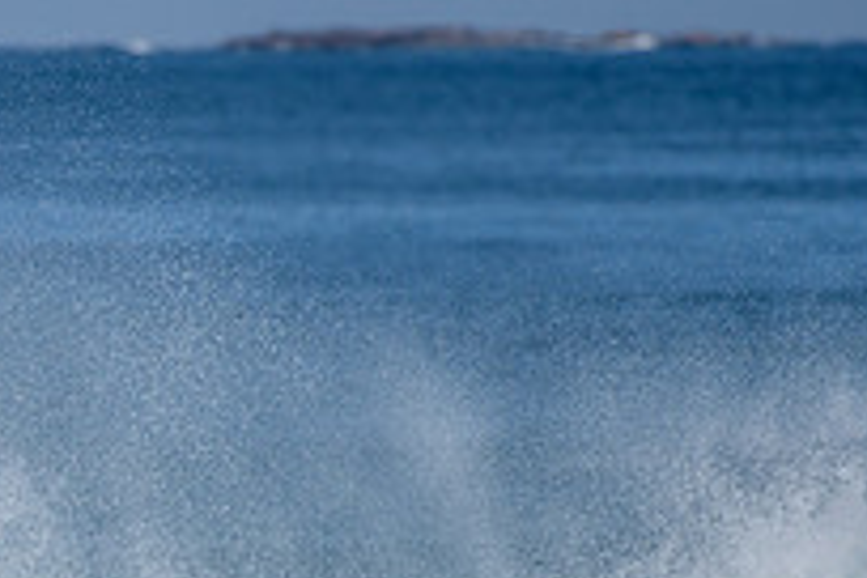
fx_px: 34196
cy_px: 682
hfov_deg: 1.5
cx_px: -225
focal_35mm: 1420
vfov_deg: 1.0
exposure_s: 1/2000
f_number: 5.6
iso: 160
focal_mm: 500
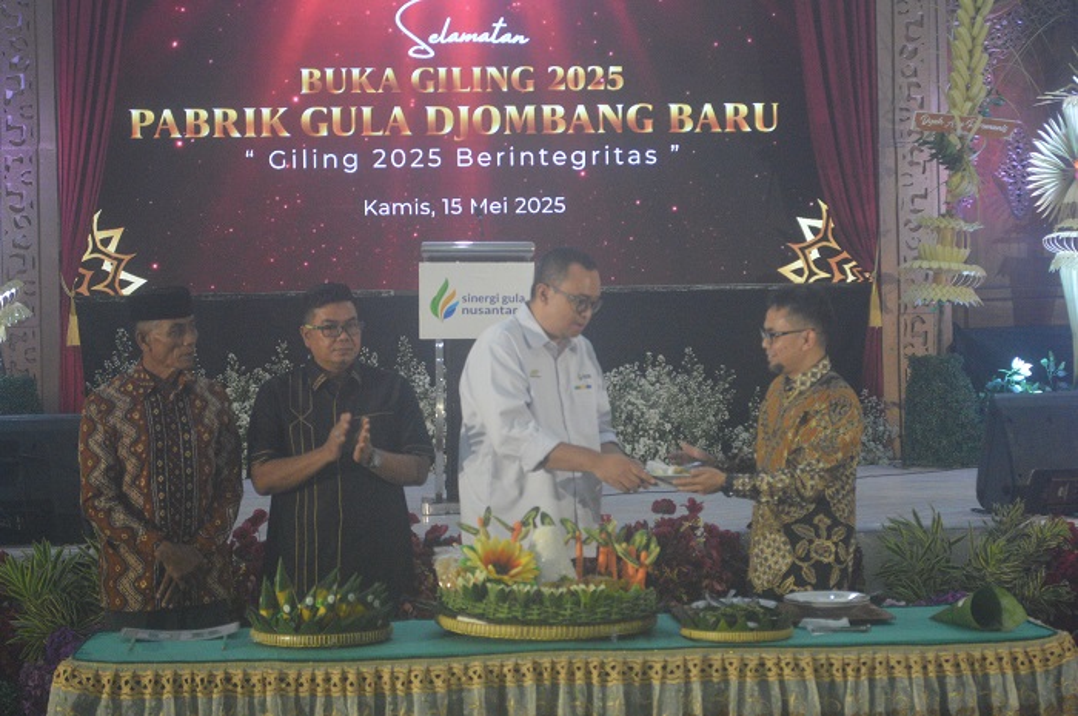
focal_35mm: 69
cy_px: 358
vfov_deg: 19.7
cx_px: 539
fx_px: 2064
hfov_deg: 29.3
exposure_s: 1/80
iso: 2200
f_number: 5.3
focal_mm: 46
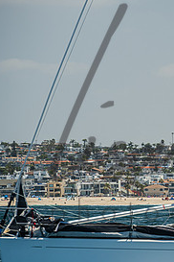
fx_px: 2363
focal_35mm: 326
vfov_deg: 6.3
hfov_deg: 4.2
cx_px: 264
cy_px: 141
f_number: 6.3
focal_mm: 150
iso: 320
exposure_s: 1/800
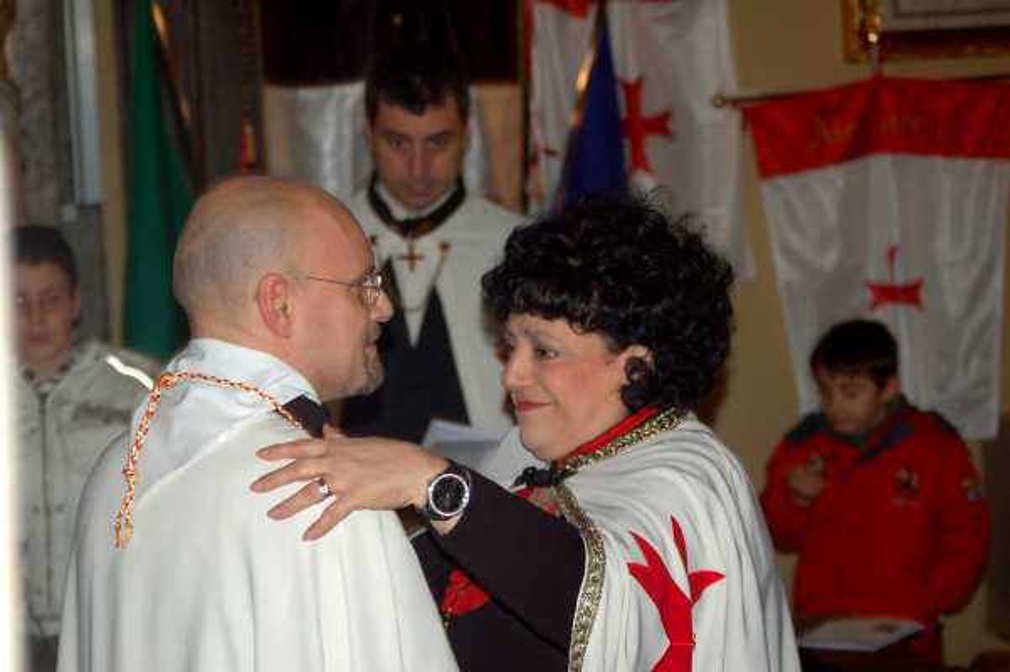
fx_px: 2944
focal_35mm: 105
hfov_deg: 19.5
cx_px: 505
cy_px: 336
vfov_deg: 13.0
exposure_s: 1/60
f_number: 4
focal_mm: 70
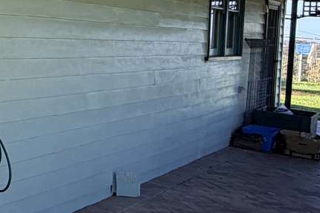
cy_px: 16
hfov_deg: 23.8
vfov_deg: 20.5
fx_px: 578
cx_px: -173
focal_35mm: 65
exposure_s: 1/502
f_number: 2.2
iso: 64
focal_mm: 2.22
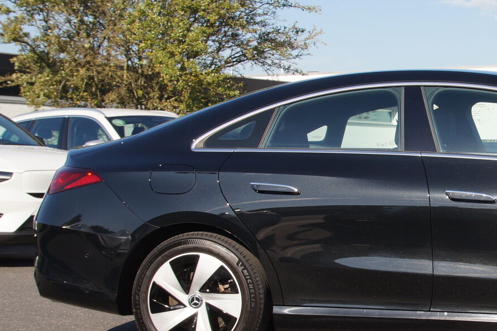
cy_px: 219
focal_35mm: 91
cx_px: 470
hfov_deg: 21.8
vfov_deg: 15.0
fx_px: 1256
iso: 100
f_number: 8
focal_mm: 28
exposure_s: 1/250
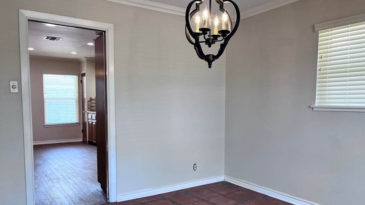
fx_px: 281
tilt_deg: -4.5
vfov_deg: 40.0
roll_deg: +0.0
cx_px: 179
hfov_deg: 66.0
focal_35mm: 29
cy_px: 122
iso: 100
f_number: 1.6
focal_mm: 5.1
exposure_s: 1/120
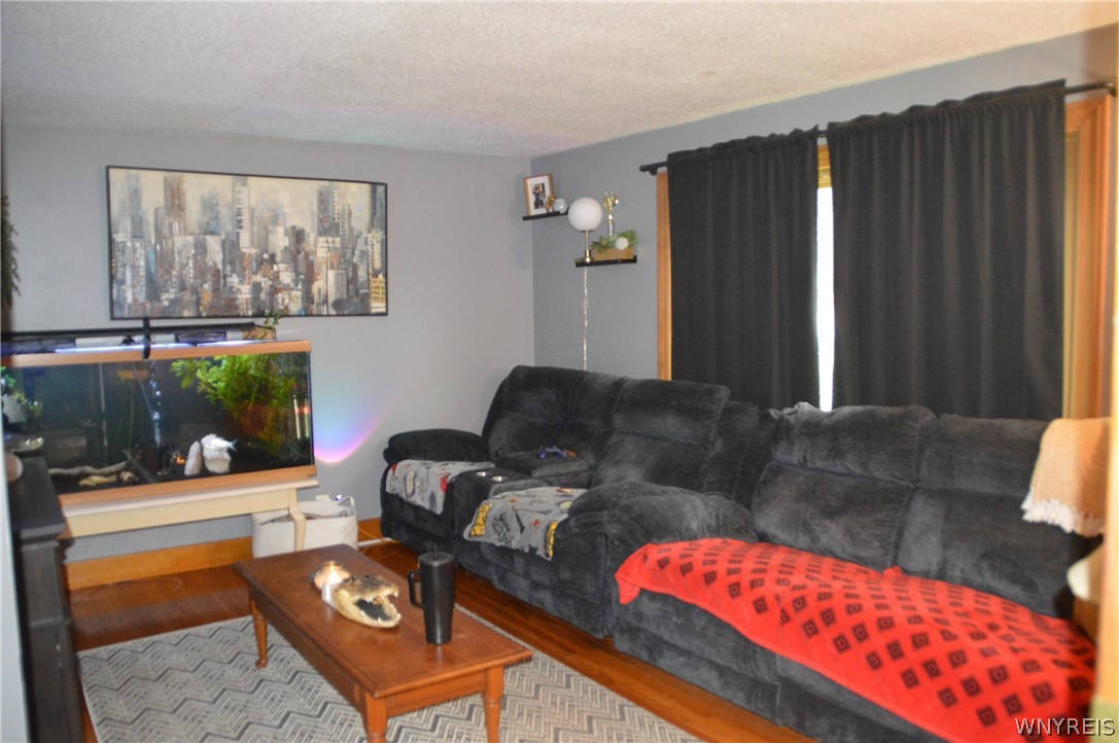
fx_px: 838
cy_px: 372
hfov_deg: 67.4
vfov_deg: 47.8
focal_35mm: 27
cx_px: 560
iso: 2500
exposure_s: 1/60
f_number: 3.5
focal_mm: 18
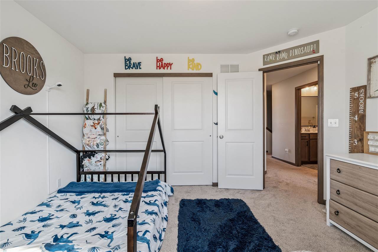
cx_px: 189
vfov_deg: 73.7
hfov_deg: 96.7
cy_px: 126
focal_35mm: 16
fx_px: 168
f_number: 8
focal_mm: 16
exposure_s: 1/50
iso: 400
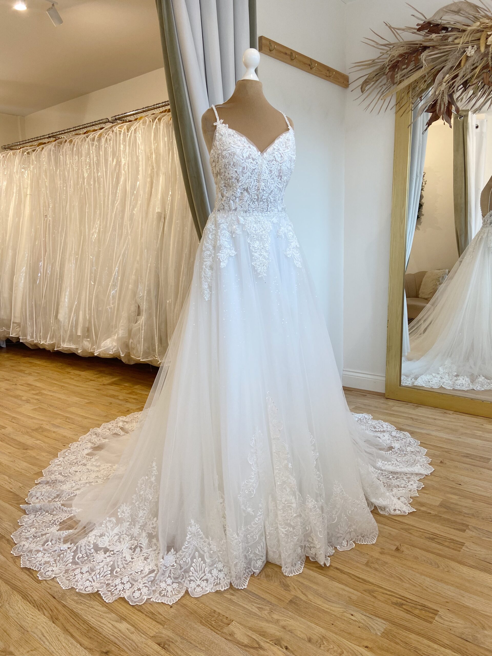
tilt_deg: -8.2
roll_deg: +2.3
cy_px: 328
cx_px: 246
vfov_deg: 67.3
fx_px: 493
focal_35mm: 26
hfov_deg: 53.1
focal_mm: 4.25
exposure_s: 1/100
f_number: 1.8
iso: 80
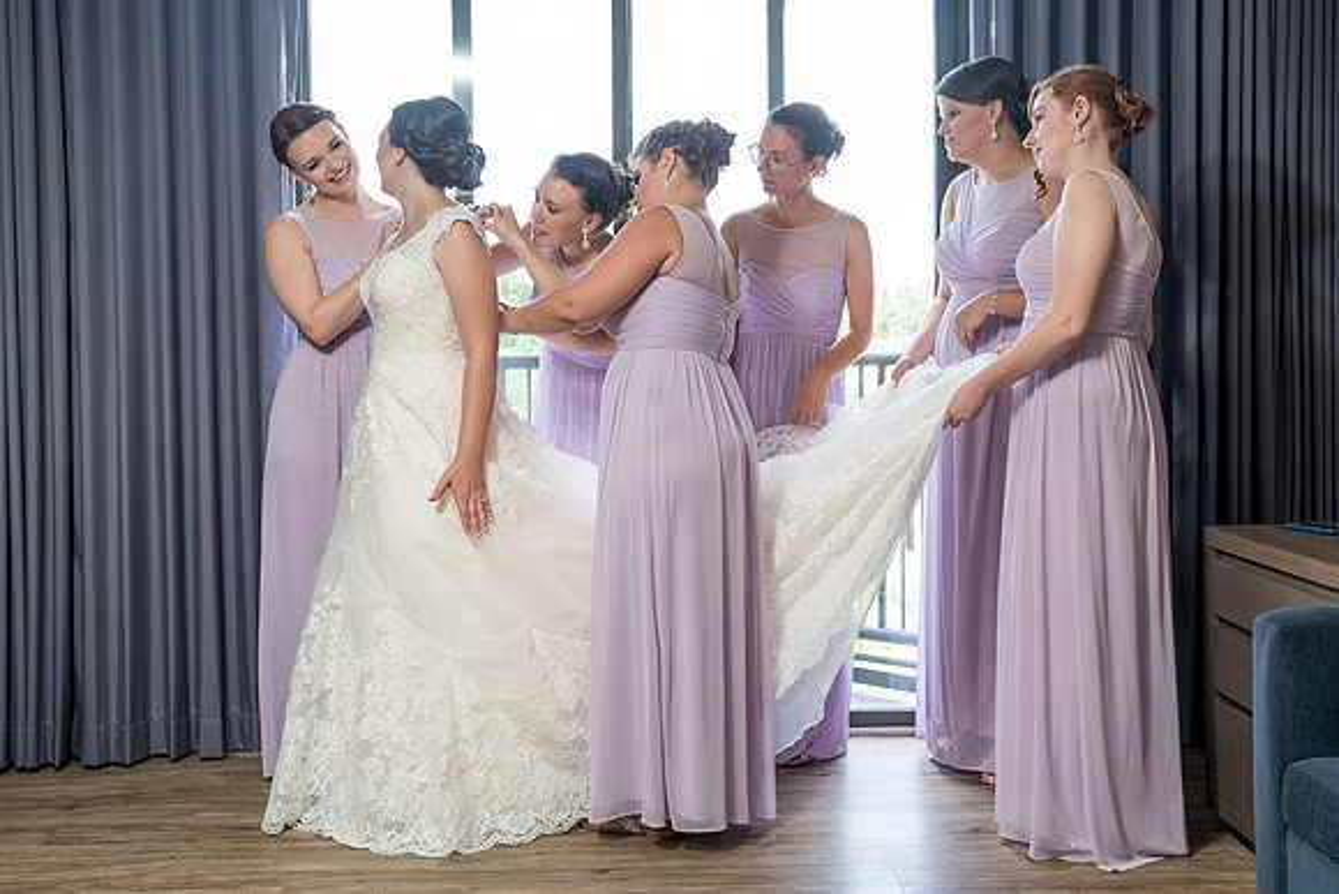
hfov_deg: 45.7
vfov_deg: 31.4
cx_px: 689
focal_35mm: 43
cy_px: 406
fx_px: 1589
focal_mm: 36
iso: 1000
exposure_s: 1/200
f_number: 5.6
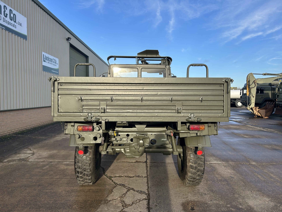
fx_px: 212
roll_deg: -0.9
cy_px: 106
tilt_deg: +0.7
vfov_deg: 53.1
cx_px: 141
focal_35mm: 26
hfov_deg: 67.3
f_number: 1.5
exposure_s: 1/1575
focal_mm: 5.7
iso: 50
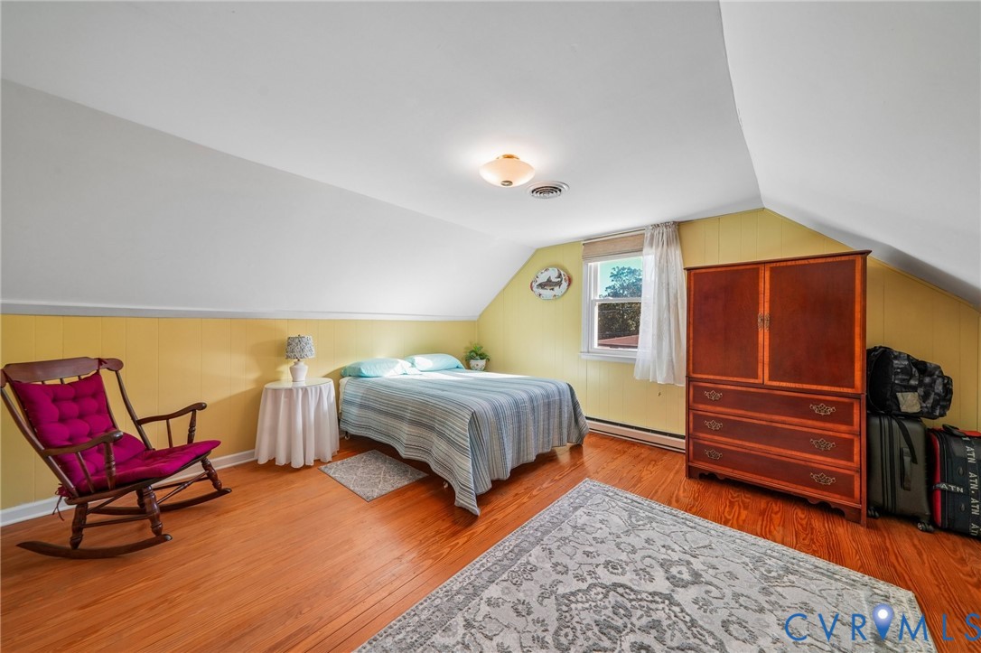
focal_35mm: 12
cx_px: 490
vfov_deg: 89.9
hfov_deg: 112.6
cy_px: 326
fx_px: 327
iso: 200
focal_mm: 12
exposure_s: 1/20
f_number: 8
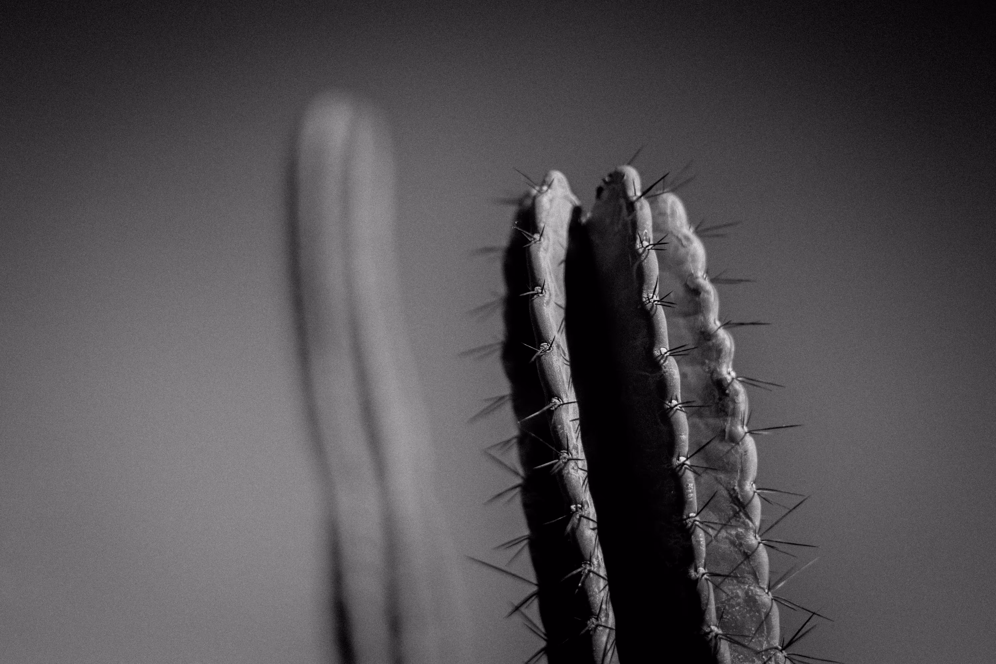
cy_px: 332
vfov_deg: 27.0
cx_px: 498
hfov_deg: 39.6
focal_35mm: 50
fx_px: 1383
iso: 100
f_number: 1.8
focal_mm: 50
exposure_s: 1/4000
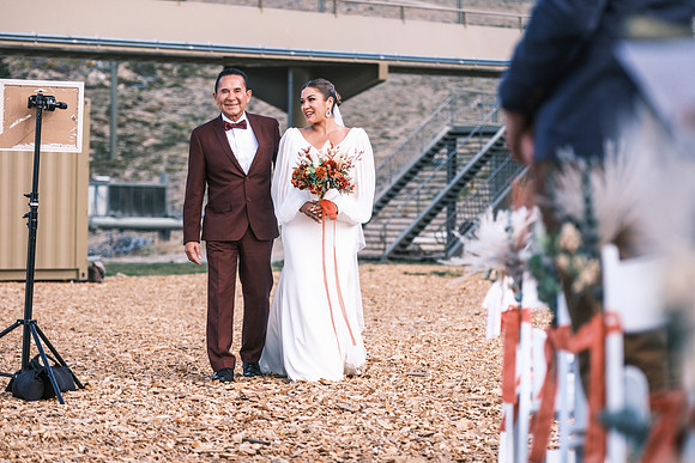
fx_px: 2240
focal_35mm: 116
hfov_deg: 17.6
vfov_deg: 11.8
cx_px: 348
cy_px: 232
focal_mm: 77.3
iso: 400
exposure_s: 1/1400
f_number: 2.8
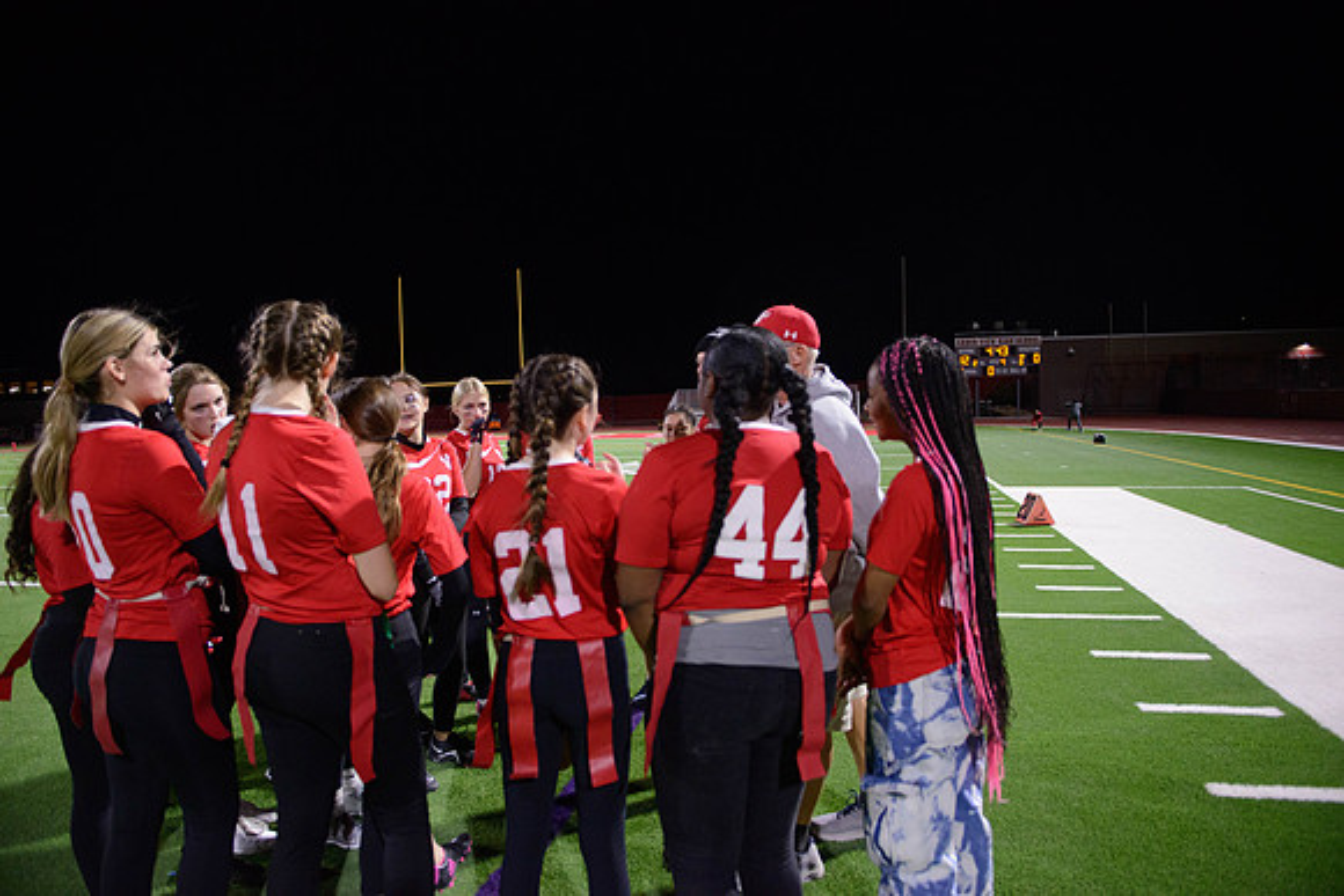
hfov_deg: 73.7
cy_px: 448
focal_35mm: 24
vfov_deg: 53.2
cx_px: 672
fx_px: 896
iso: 3200
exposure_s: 1/320
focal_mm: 24
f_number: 2.8
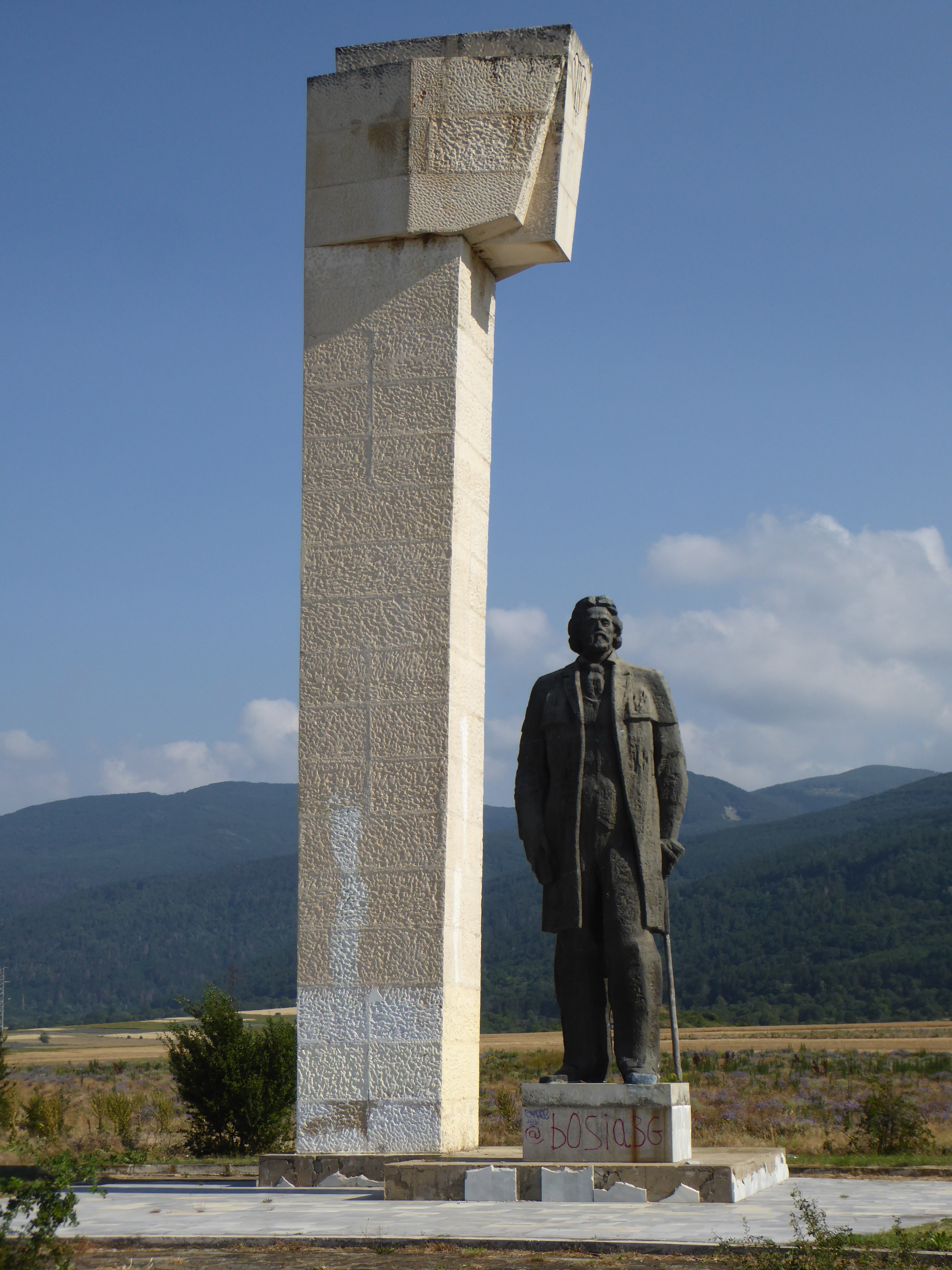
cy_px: 635
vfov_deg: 28.2
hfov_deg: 21.3
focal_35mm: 69
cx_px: 476
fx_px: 2530
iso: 100
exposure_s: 1/1000
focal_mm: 11.7
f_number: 4.4
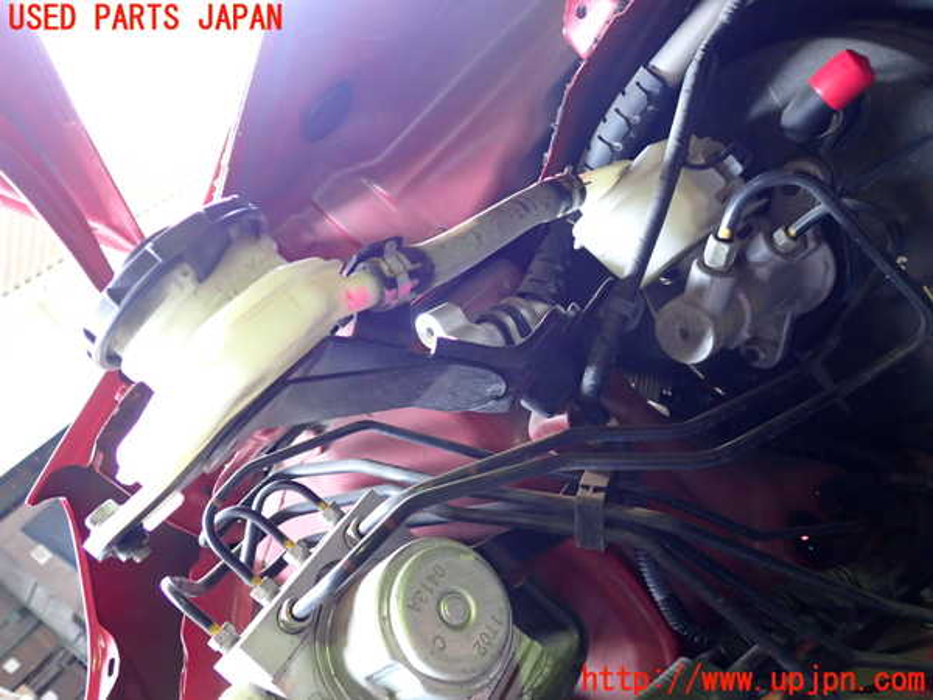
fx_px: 809
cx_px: 466
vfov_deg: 46.8
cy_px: 350
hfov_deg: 60.0
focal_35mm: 30
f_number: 2.3
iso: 400
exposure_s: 1/30
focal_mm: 5.4
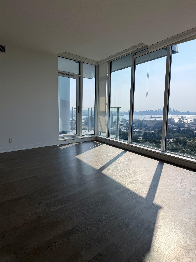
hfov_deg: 56.8
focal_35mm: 24
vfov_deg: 71.6
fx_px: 181
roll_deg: -0.5
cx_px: 98
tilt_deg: -6.0
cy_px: 131
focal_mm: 6.76
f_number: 1.78
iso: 80
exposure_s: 1/5714
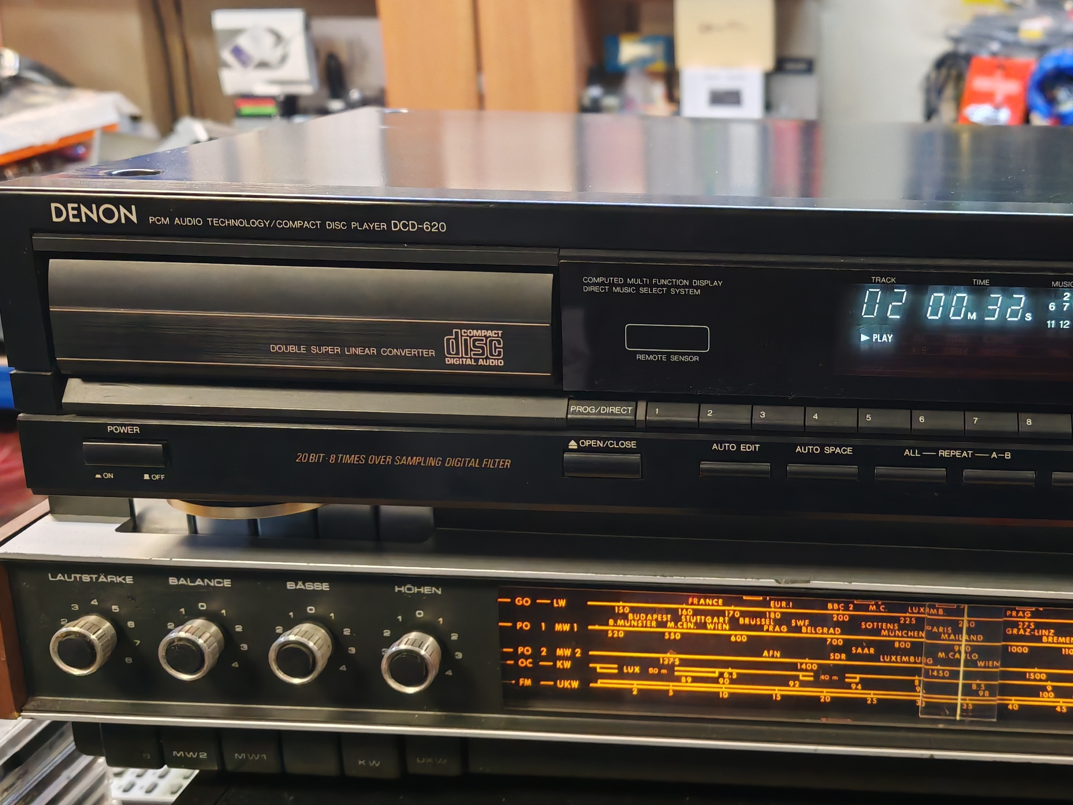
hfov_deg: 43.4
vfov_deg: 34.4
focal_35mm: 42
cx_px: 803
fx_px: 1302
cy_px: 402
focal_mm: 6.67
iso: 1250
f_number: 1.9
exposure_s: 1/50
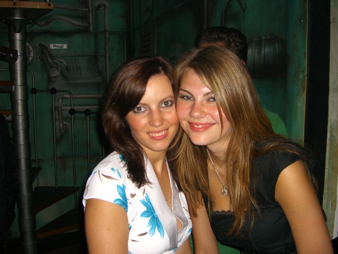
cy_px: 127
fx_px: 371
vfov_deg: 37.7
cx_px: 169
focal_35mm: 38
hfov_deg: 49.0
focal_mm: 7.9
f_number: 2.8
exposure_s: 1/60
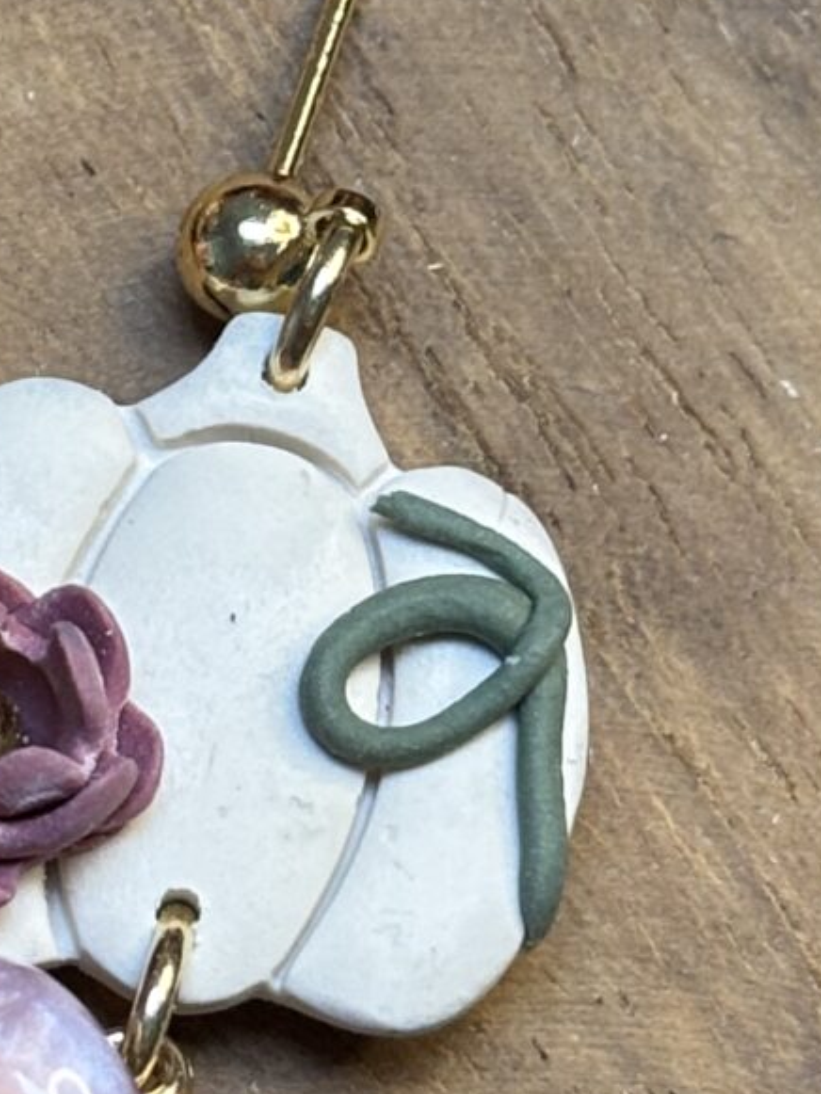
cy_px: 245
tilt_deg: -71.1
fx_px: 7239
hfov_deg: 6.5
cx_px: 92
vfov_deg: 8.6
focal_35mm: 229
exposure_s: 1/60
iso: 64
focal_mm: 5.96
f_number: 1.6
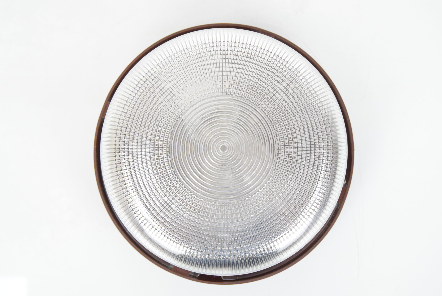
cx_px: 221
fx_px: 590
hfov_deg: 41.1
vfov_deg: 28.1
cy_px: 148
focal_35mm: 48
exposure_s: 1/160
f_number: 6.3
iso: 1600
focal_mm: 32
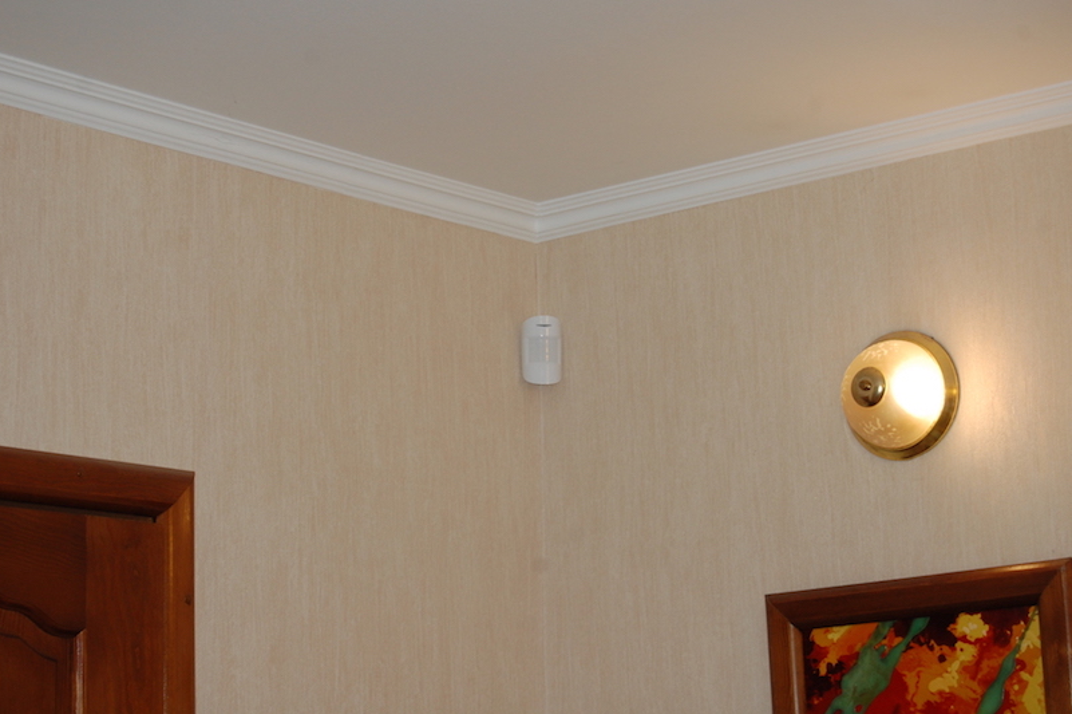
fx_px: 2575
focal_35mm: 87
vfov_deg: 15.8
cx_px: 539
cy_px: 349
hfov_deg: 23.5
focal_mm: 55
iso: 400
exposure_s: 1/60
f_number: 5.6
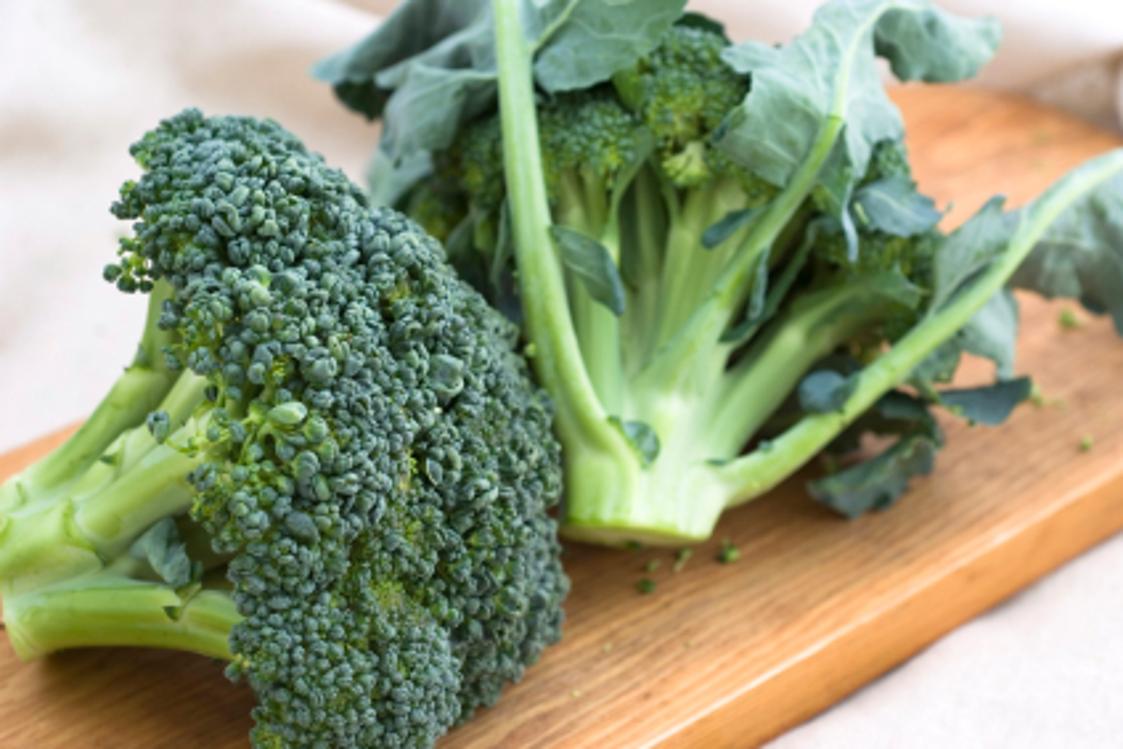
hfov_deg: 22.6
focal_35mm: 90
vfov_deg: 15.2
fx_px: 2808
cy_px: 374
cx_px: 562
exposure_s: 1/125
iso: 100
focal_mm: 60
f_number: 7.1
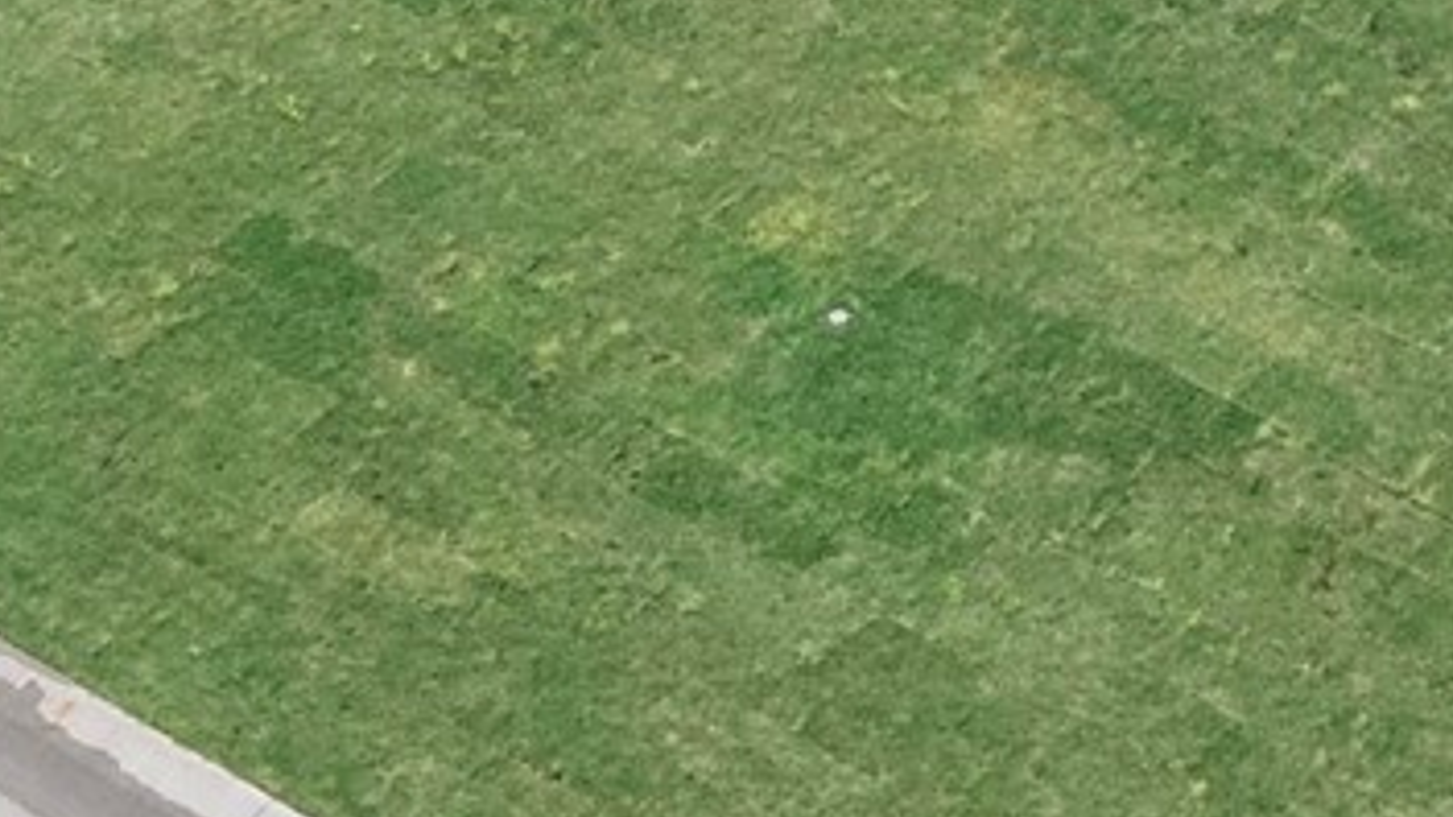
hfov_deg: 14.1
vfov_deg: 7.6
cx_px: 999
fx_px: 5856
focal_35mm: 152
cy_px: -953
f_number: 1.7
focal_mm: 6.72
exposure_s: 1/1000
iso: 200
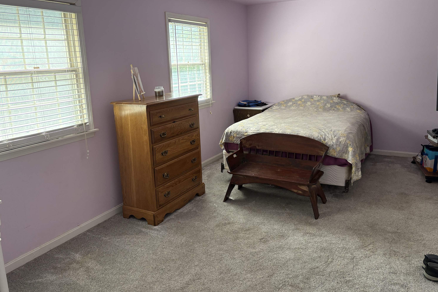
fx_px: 341
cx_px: 221
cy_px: 126
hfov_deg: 65.5
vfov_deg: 46.3
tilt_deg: -10.4
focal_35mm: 28
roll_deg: +2.6
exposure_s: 1/102
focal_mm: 5.96
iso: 125
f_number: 1.6
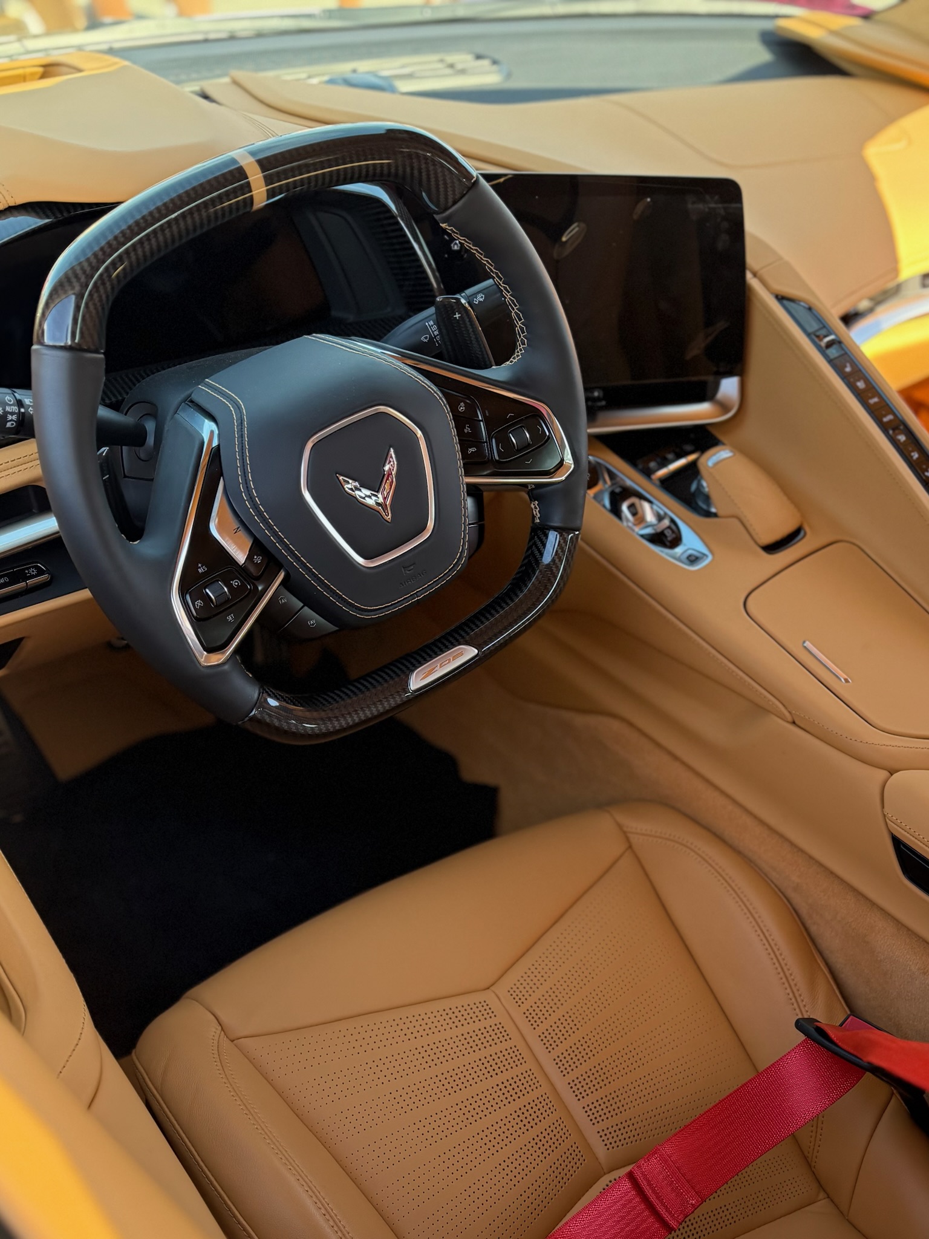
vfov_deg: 71.6
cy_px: 620
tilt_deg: -44.2
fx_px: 859
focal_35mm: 24
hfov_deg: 56.8
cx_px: 464
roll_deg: -5.4
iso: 160
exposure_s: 1/243
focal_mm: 6.76
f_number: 1.78
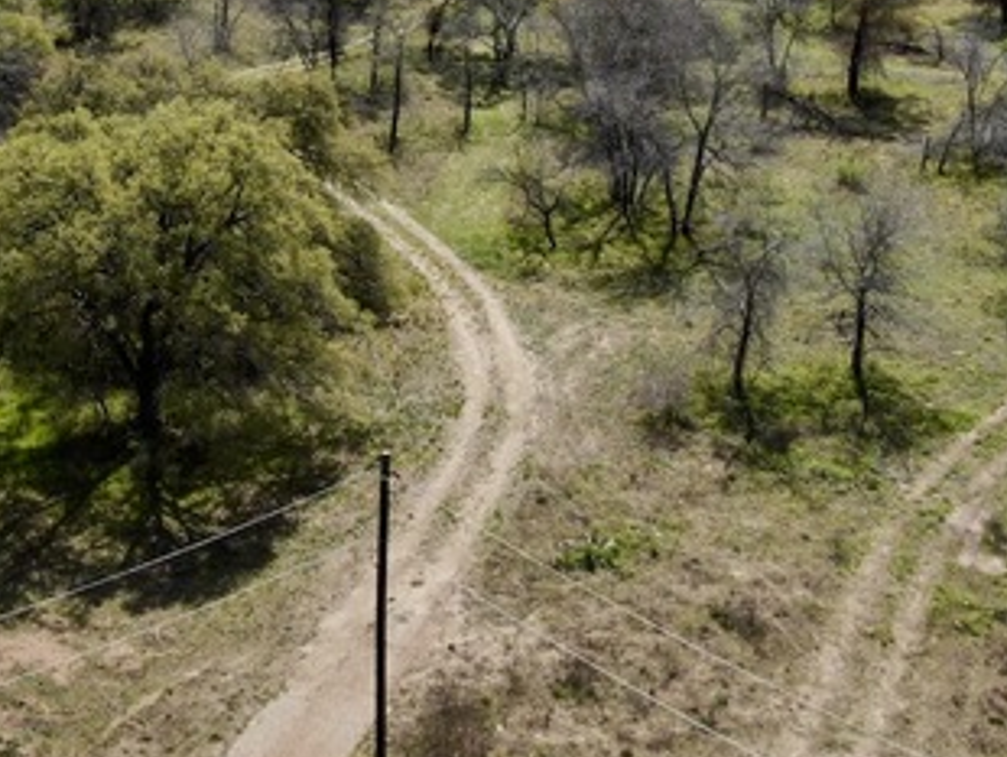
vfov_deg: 22.0
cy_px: 156
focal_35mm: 66
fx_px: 1921
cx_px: 348
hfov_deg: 29.2
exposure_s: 1/1250
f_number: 3.1
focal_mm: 5.45
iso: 100
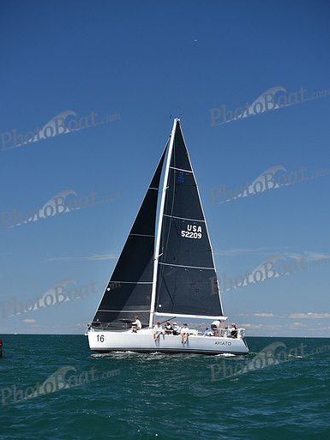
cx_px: 165
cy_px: 240
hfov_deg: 14.8
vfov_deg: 19.6
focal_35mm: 100
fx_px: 1271
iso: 250
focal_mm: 92
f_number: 4.5
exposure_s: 1/800
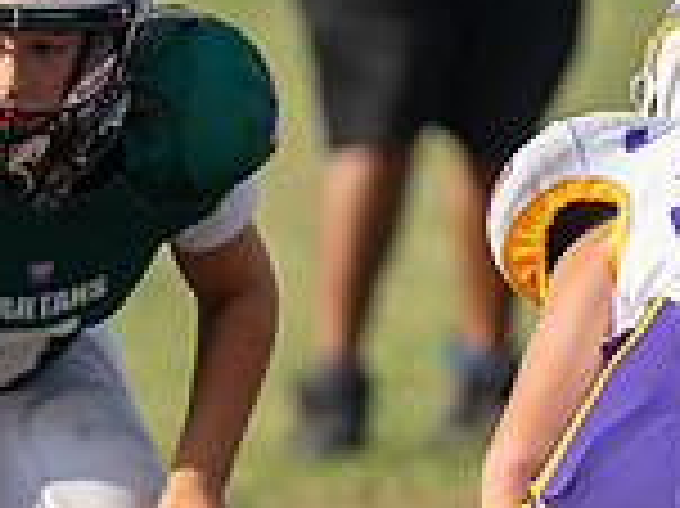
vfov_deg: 2.0
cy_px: 411
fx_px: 14505
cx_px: -225
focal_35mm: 739
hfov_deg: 2.7
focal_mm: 200
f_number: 2.8
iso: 100
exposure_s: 1/1250
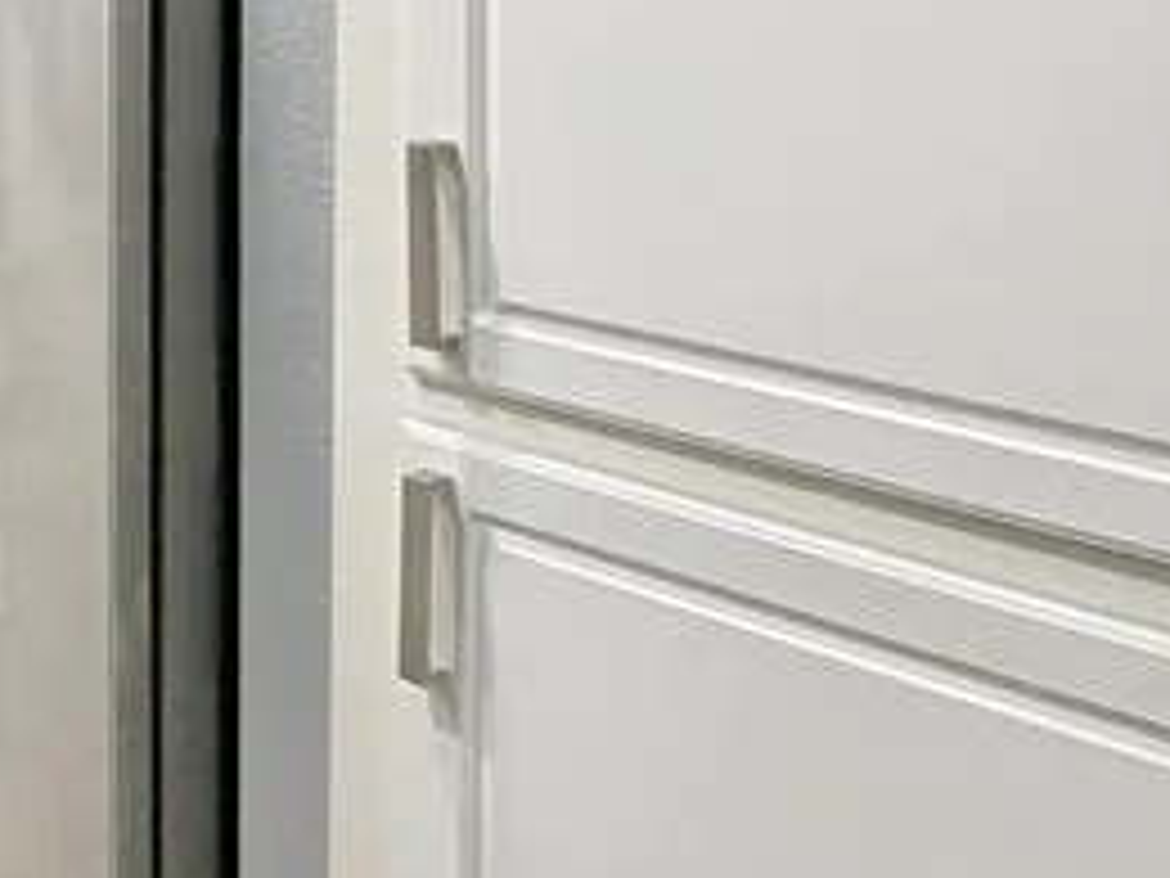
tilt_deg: -1.3
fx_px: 1859
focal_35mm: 55
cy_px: -155
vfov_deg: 24.3
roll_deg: -0.5
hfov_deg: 22.6
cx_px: -871
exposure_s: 1/60
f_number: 2.2
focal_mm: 2.22
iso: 250
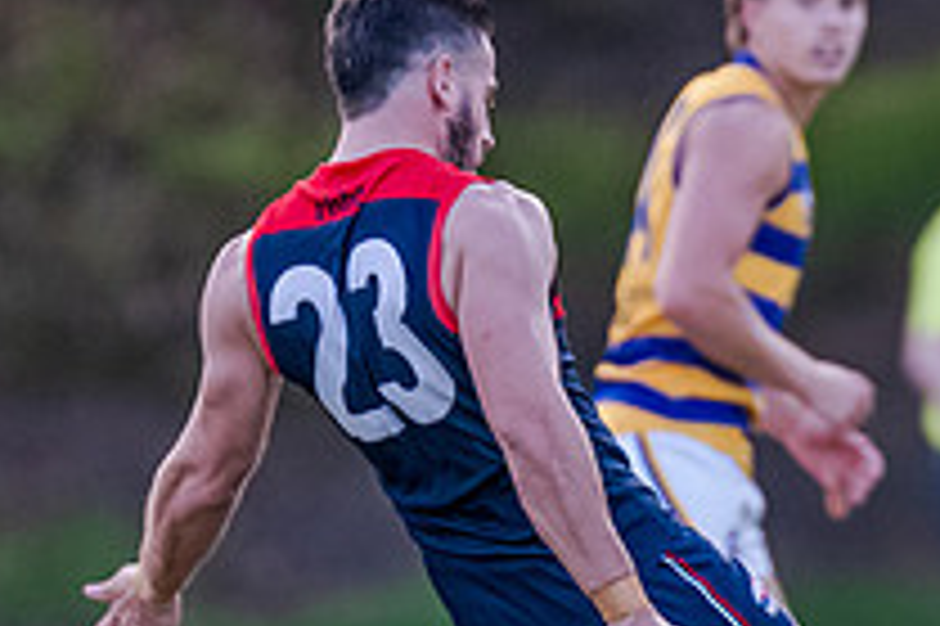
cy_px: 316
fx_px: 38143
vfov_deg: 0.9
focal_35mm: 1462
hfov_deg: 1.4
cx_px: 874
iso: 2000
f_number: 2.8
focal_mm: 300
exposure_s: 1/1600
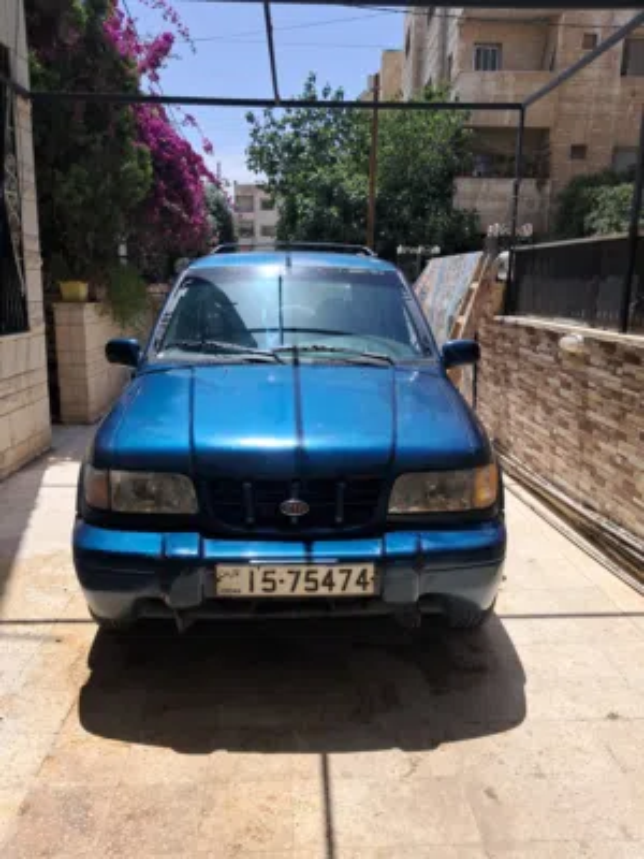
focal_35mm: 27
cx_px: 322
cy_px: 430
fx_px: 670
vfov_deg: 65.3
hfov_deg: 51.4
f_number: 1.8
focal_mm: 4
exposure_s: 1/966
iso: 50
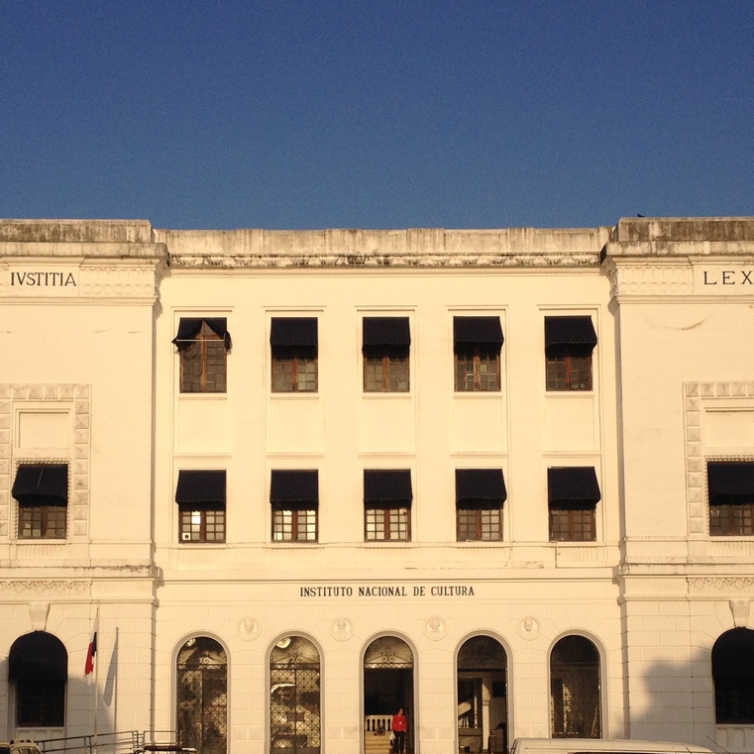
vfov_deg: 26.2
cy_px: 561
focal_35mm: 65
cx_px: 360
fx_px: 1602
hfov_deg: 26.5
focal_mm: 4.28
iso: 50
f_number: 2.4
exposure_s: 1/3247
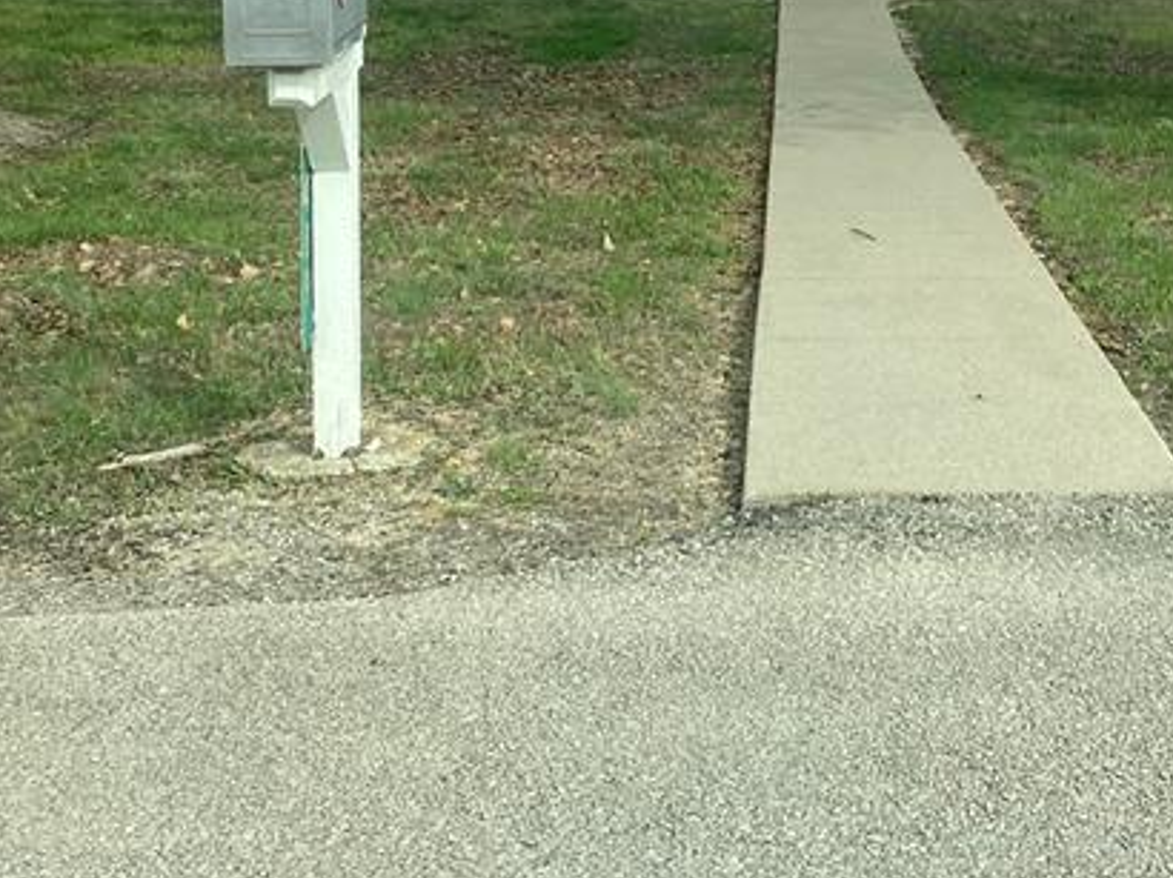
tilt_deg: -5.9
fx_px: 2201
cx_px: 867
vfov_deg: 21.5
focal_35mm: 65
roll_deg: +0.1
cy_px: -63
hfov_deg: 29.4
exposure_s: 1/905
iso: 32
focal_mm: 4.25
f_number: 1.8
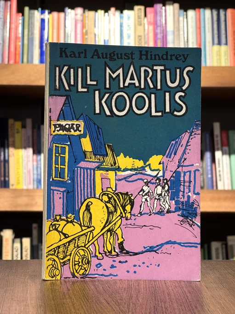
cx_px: 118
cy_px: 157
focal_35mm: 77
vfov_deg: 25.3
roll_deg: -1.8
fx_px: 697
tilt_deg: -0.1
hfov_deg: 19.1
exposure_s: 1/60
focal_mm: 9
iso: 250
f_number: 2.8
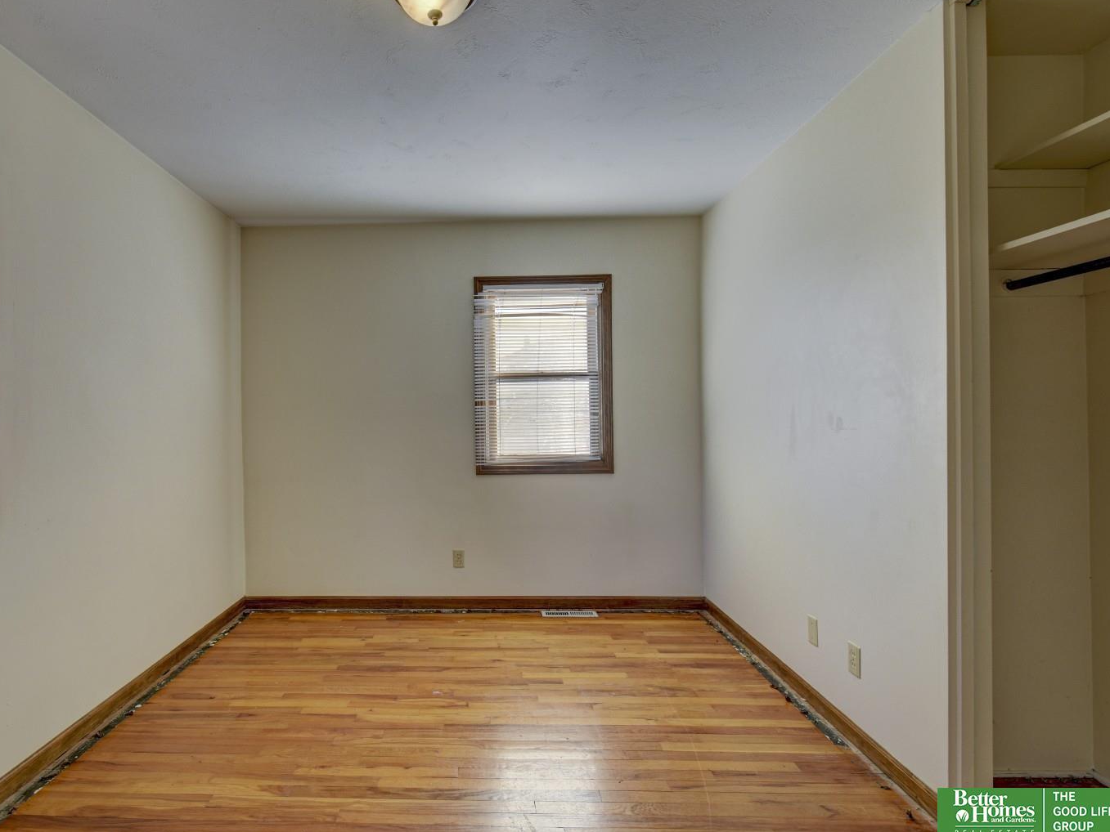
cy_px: 401
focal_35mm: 17
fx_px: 545
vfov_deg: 74.7
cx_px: 471
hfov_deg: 90.4
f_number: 8
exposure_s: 1/30
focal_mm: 10
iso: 400
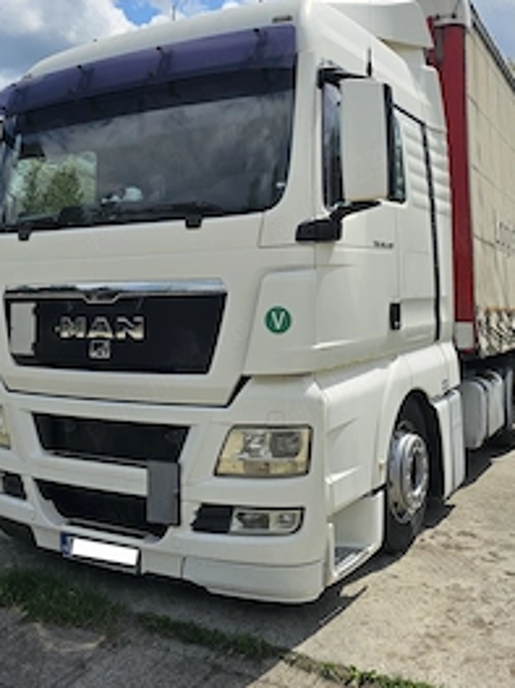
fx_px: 695
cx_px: 259
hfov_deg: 40.7
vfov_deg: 51.5
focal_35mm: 35
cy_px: 222
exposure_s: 1/2000
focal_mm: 6.3
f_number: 1.7
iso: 12
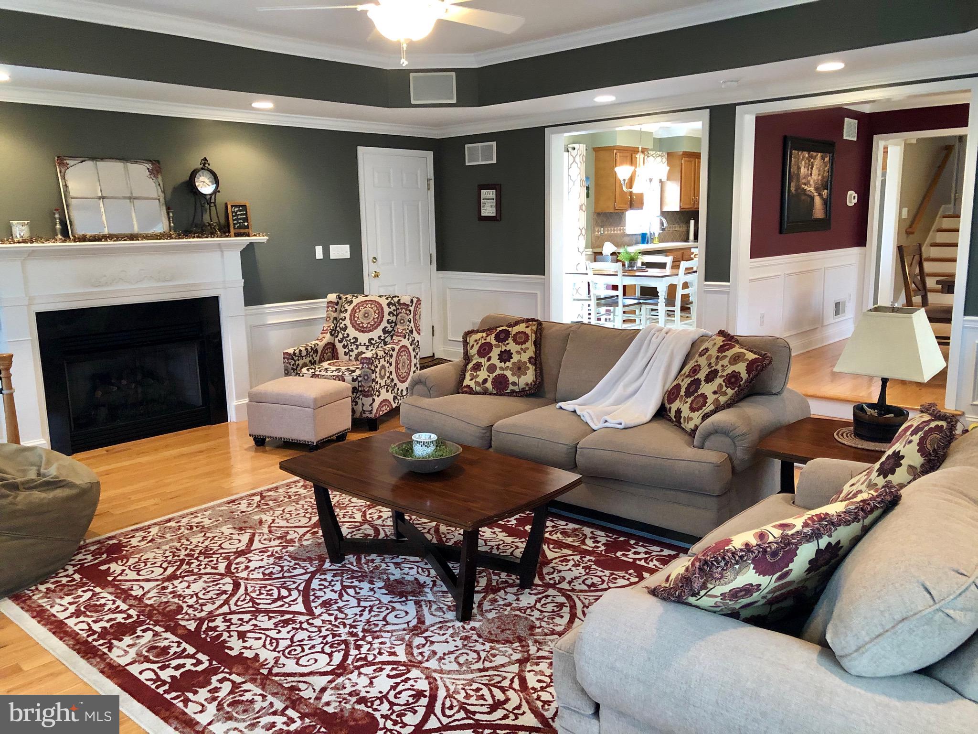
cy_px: 367
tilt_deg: -10.9
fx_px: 791
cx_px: 489
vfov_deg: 49.7
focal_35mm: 28
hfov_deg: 63.4
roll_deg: +0.7
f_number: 1.8
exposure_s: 1/15
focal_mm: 3.99
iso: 100
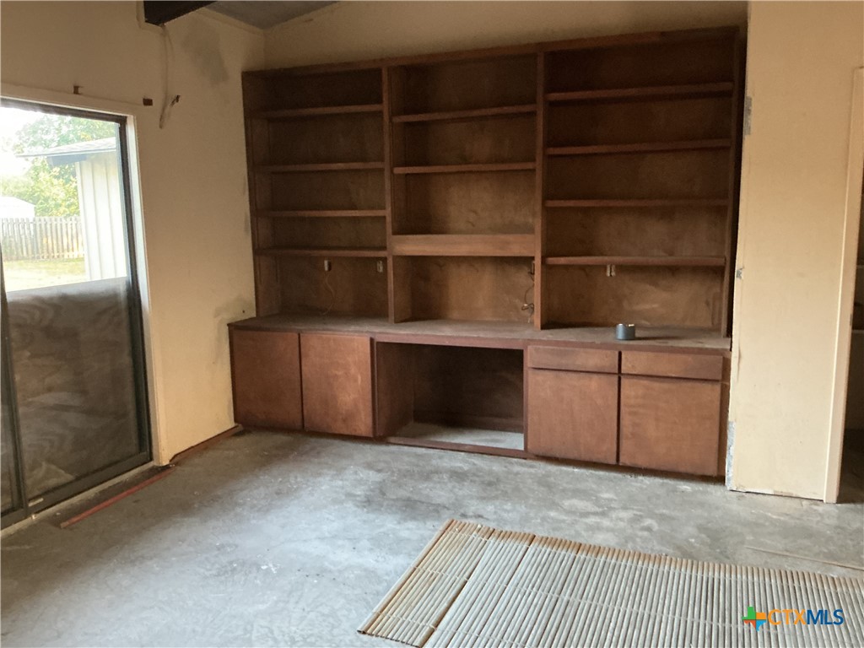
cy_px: 324
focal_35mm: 29
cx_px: 432
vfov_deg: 48.2
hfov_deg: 61.7
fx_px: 724
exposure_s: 1/30
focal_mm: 3
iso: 500
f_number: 1.8
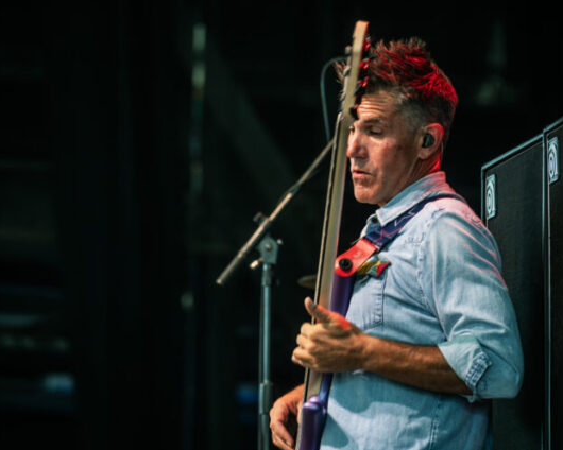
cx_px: 252
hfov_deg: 4.3
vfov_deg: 3.4
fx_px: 7548
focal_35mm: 453
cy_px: 226
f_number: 8
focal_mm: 400
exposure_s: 1/30
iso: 1250
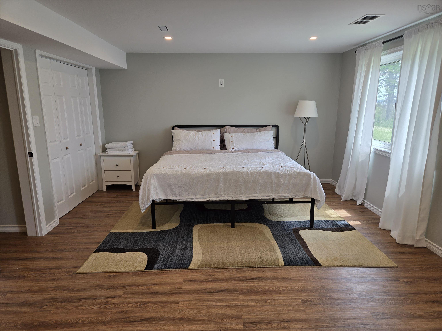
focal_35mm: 23
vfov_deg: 58.9
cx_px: 221
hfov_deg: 73.9
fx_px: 294
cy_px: 166
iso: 40
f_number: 1.8
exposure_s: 1/120
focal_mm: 5.4
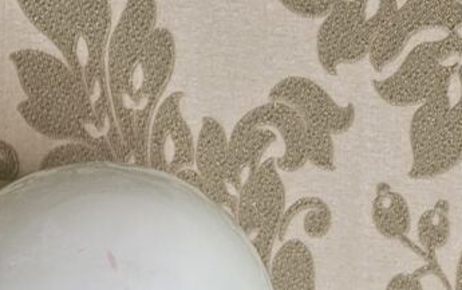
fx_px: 2280
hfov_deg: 11.5
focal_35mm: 181
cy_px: 1246
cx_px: 70
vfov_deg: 5.9
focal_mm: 6.3
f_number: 1.7
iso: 20
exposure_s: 1/50
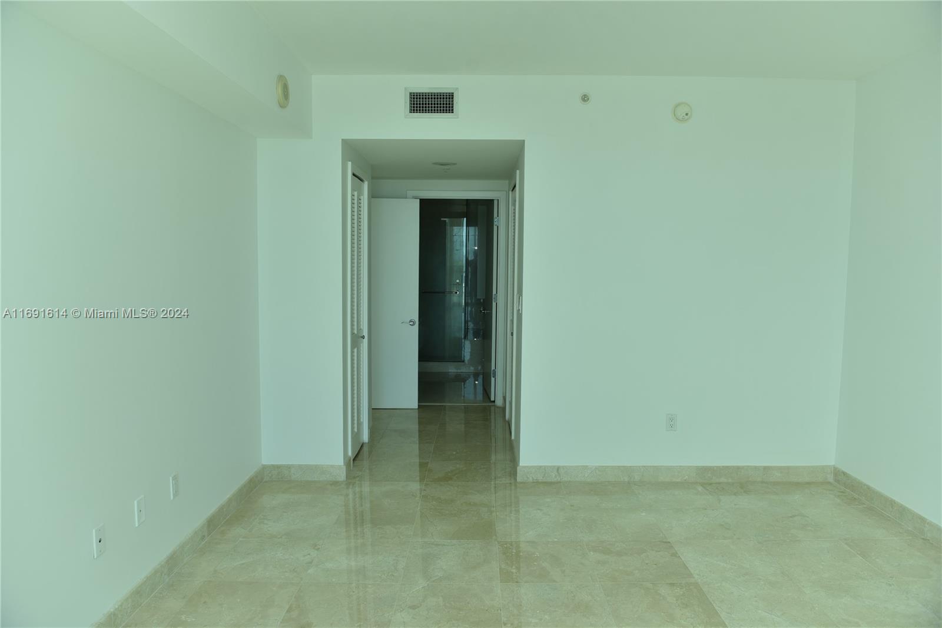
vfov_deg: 53.1
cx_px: 471
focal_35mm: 24
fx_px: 628
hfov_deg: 73.8
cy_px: 314
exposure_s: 1/125
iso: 200
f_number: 5
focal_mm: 24
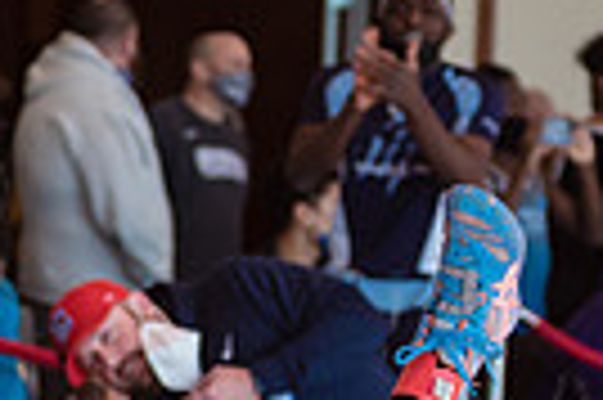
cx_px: -14
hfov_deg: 5.9
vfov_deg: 3.9
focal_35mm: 347
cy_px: 658
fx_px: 5805
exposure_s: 1/400
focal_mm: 80
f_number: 4
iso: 400
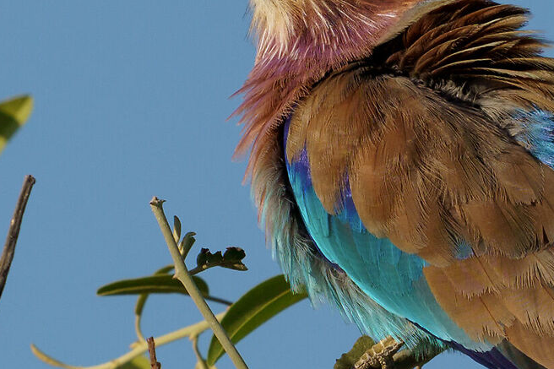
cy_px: 249
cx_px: 191
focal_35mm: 1464
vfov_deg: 0.9
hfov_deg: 1.4
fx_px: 22522
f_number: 6.3
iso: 100
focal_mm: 400
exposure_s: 1/640
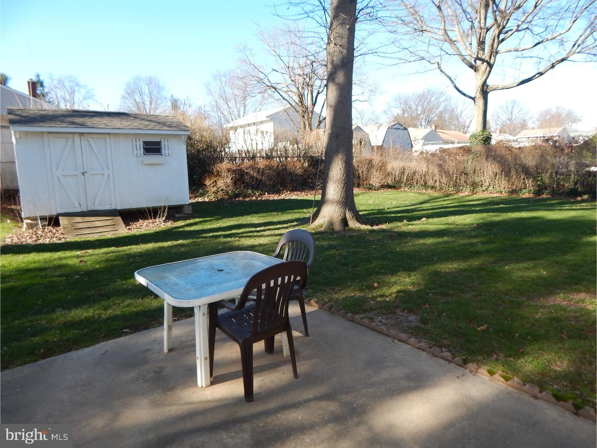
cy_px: 224
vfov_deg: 61.1
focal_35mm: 22
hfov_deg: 76.4
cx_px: 298
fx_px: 379
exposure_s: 1/400
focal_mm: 4
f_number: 3
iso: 125
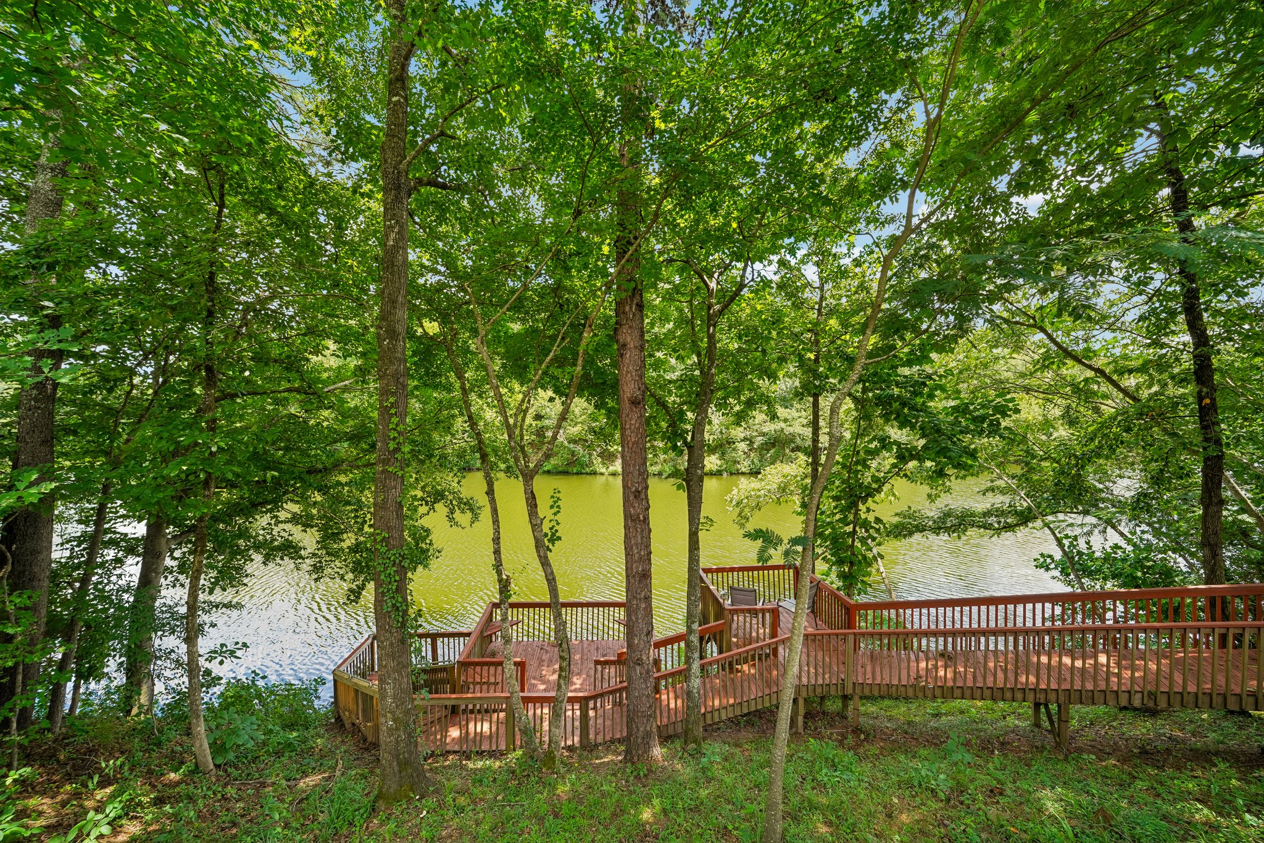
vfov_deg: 90.0
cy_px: 422
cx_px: 632
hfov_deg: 112.6
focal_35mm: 12
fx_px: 421
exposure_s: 1/80
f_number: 8
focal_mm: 12
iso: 400
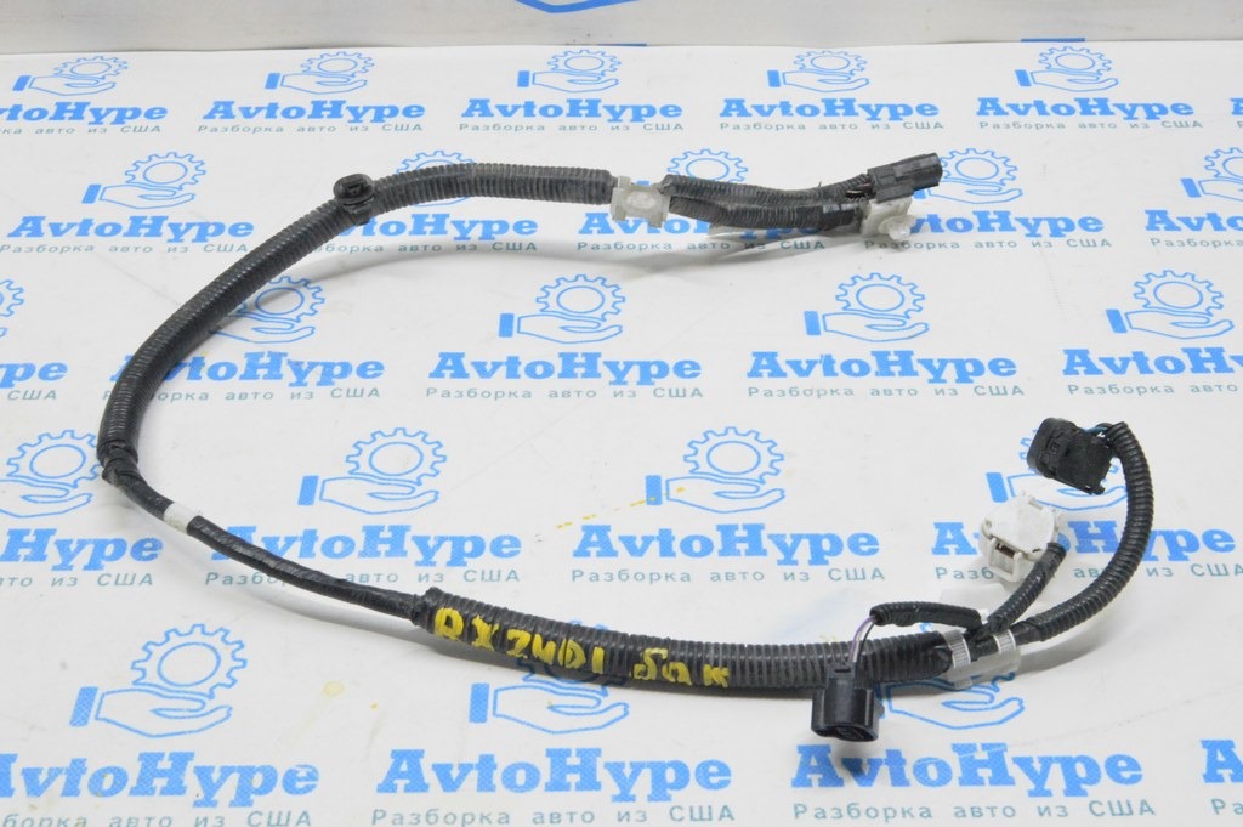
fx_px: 1759
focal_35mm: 51
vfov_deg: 26.4
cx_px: 622
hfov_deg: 38.9
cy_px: 414
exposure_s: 1/20
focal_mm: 34
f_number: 20
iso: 6400
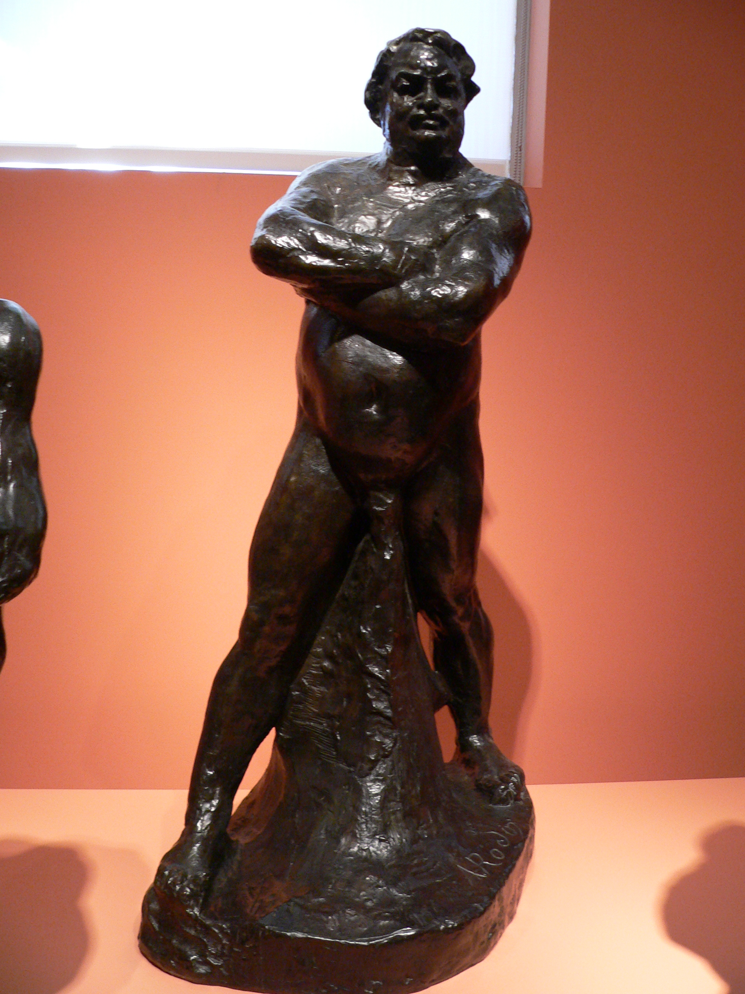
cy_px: 497
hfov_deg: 39.7
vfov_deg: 51.4
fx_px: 1033
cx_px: 372
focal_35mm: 36
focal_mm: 6
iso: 200
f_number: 2.8
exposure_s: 1/20
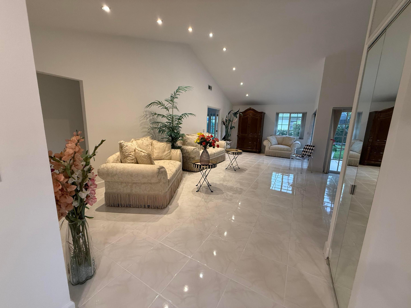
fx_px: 166
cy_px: 154
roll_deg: -1.6
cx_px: 206
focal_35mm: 14
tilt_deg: -9.9
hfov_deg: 102.1
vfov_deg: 85.7
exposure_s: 1/108
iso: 250
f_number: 2.2
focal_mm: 2.22
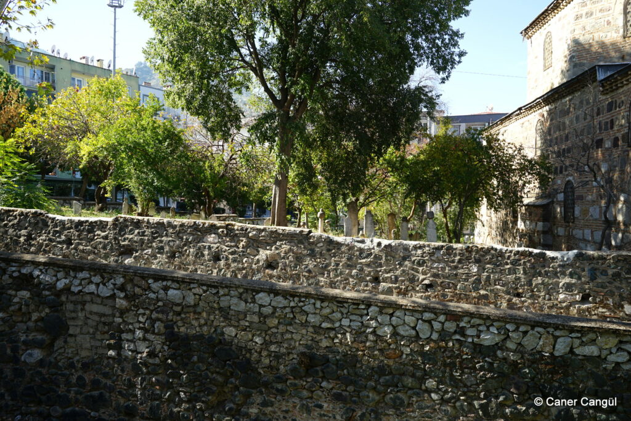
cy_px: 210
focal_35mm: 29
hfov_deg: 63.7
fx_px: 508
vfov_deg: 45.0
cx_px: 316
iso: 100
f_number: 9
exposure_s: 1/60
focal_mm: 29
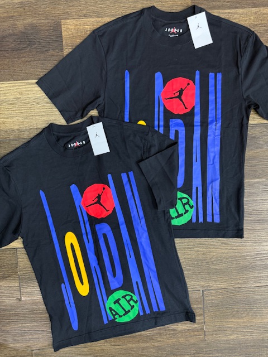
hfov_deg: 56.8
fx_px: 248
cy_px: 178
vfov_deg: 71.6
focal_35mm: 24
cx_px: 134
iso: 200
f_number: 1.78
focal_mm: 6.76
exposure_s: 1/50
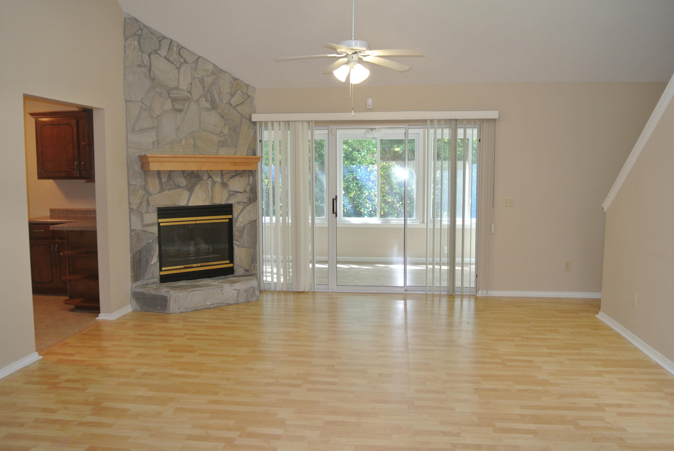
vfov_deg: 45.1
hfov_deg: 63.6
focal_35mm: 29
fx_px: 544
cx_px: 337
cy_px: 226
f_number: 3.5
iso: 400
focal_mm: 11
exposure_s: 1/60
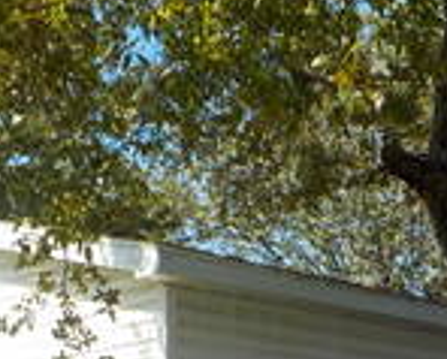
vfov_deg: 14.4
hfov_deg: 18.5
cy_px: 507
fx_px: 1339
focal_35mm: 101
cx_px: 429
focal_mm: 4.1
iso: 125
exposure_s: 1/640
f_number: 3.3
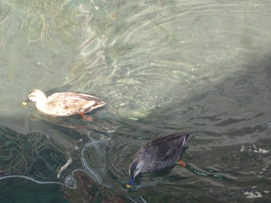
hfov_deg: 11.8
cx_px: 95
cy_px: 111
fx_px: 1308
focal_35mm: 167
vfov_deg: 8.9
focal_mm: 23.7
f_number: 5.1
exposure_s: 1/100
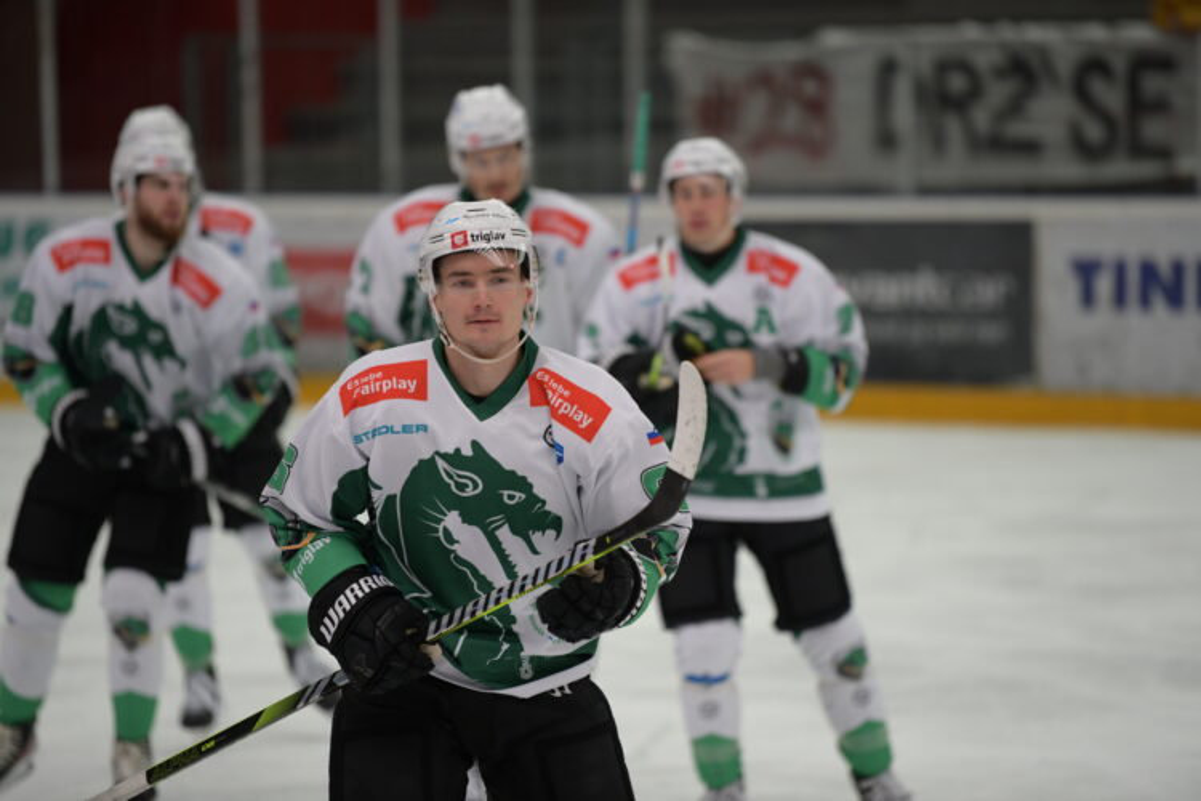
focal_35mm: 200
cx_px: 600
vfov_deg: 6.9
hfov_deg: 10.3
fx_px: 6672
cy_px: 400
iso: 1000
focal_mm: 200
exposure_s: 1/1000
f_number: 2.8
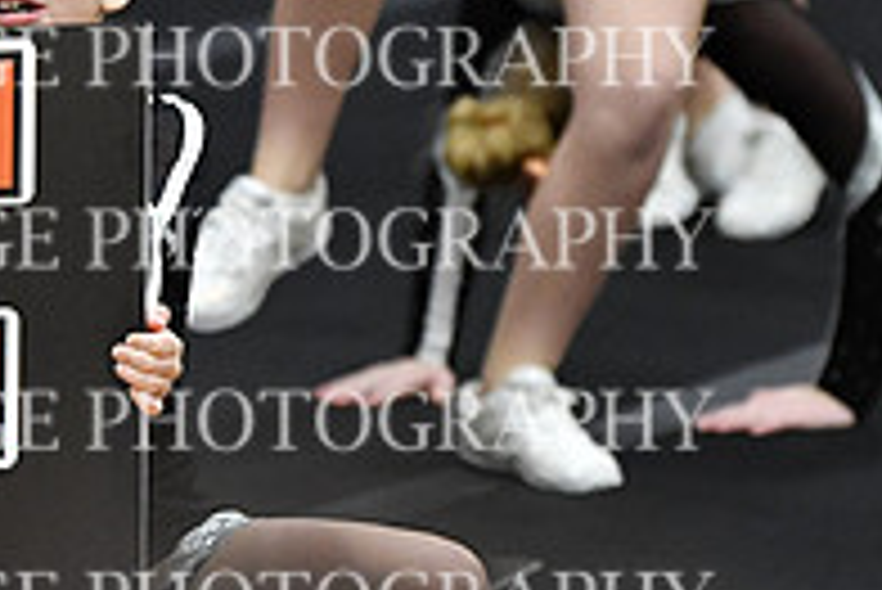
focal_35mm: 643
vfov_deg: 2.1
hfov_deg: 3.2
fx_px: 15765
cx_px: 63
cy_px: -34
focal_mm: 145
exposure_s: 1/800
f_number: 2.8
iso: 4000
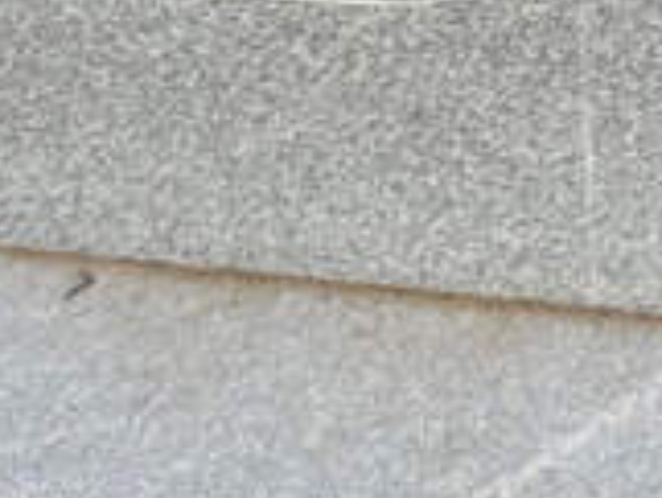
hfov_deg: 15.2
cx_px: 835
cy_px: -457
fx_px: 2373
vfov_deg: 11.0
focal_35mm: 124
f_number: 1.69
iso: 155
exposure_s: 1/50
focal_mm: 4.76
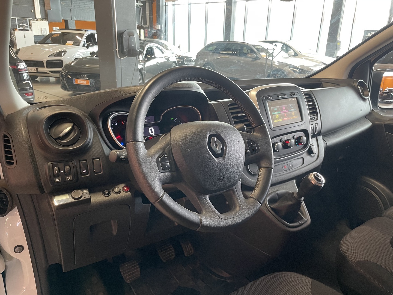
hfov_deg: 67.3
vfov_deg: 53.1
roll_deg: -1.6
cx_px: 196
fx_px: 295
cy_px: 148
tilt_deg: -19.3
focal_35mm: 26
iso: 250
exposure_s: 1/60
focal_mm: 4.2
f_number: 1.6
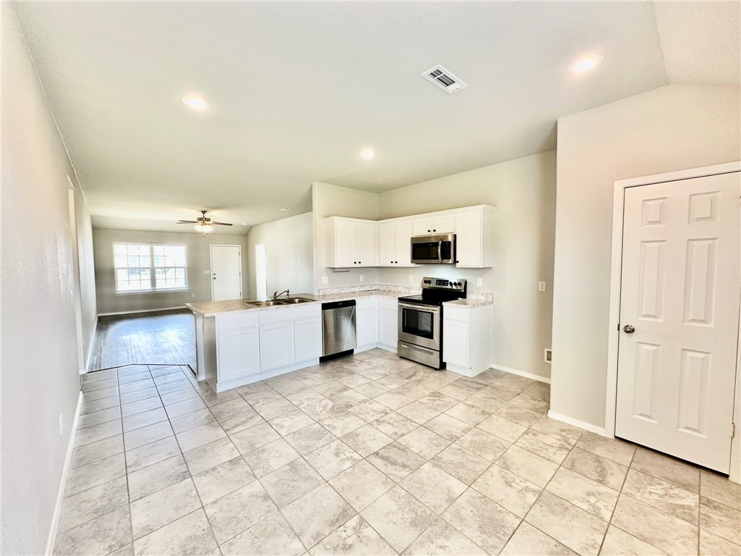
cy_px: 278
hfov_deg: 102.1
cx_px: 370
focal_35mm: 14
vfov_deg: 85.7
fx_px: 300
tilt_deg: -3.8
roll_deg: +0.3
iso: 160
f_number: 2.2
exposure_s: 1/60
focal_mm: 2.22
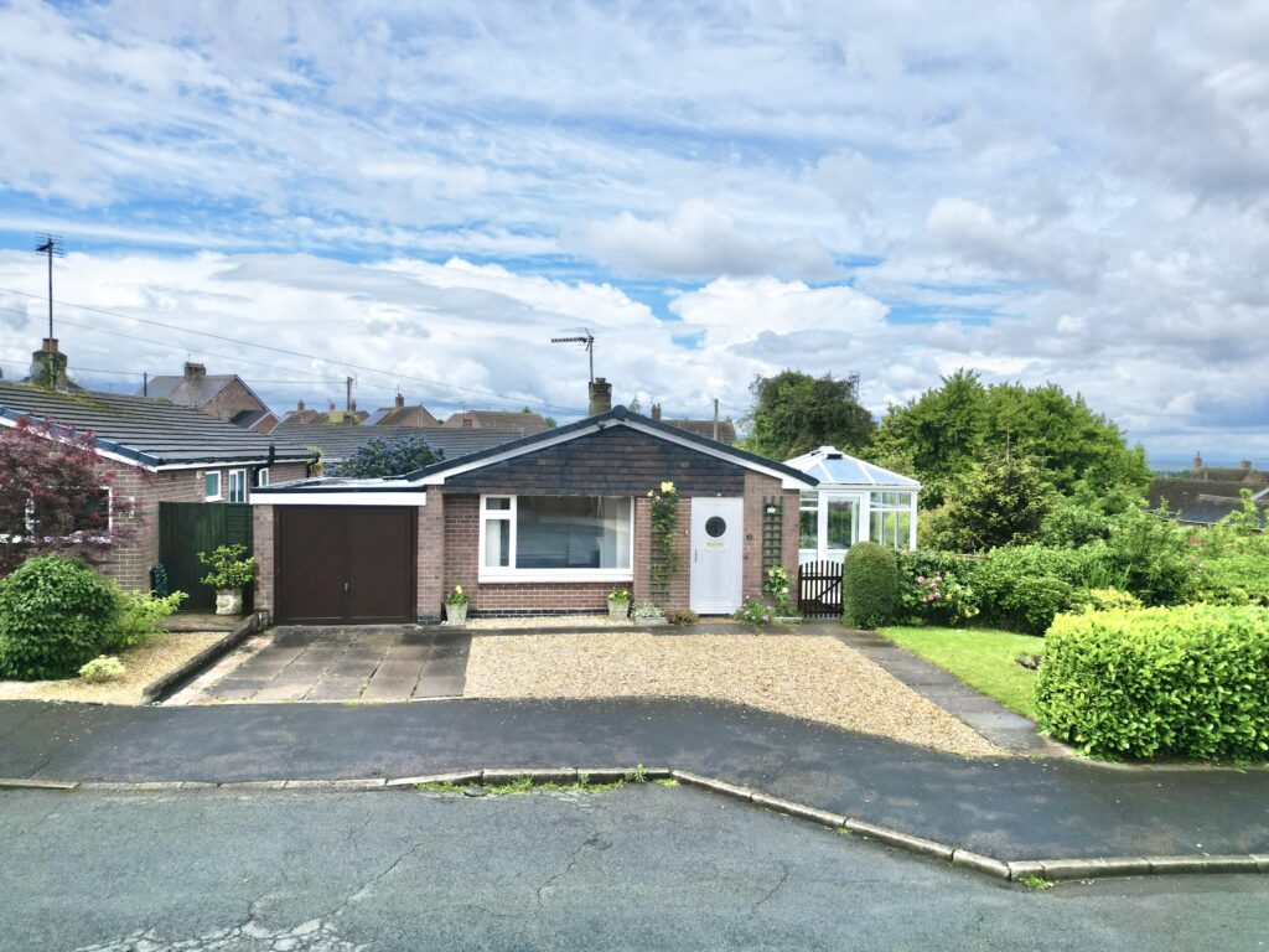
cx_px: 634
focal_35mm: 24
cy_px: 476
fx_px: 880
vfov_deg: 56.8
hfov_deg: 71.6
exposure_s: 1/3200
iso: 100
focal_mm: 6.72
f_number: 1.7
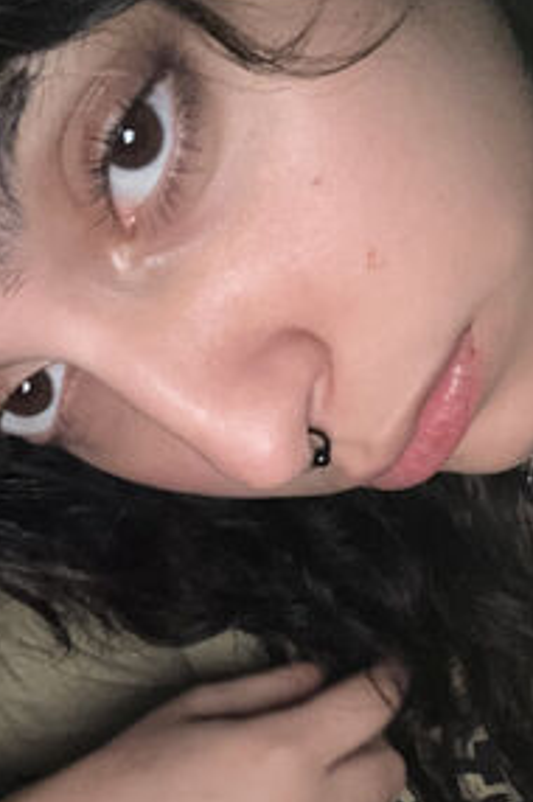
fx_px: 1135
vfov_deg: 38.5
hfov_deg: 26.3
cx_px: 334
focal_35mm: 51
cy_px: 526
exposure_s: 1/30
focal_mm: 2.69
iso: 320
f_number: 1.9
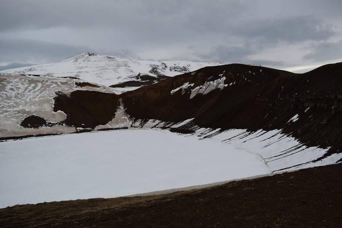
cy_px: 114
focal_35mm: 27
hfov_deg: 67.4
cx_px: 171
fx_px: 257
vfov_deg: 47.9
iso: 400
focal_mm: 18
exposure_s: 1/200
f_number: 7.1
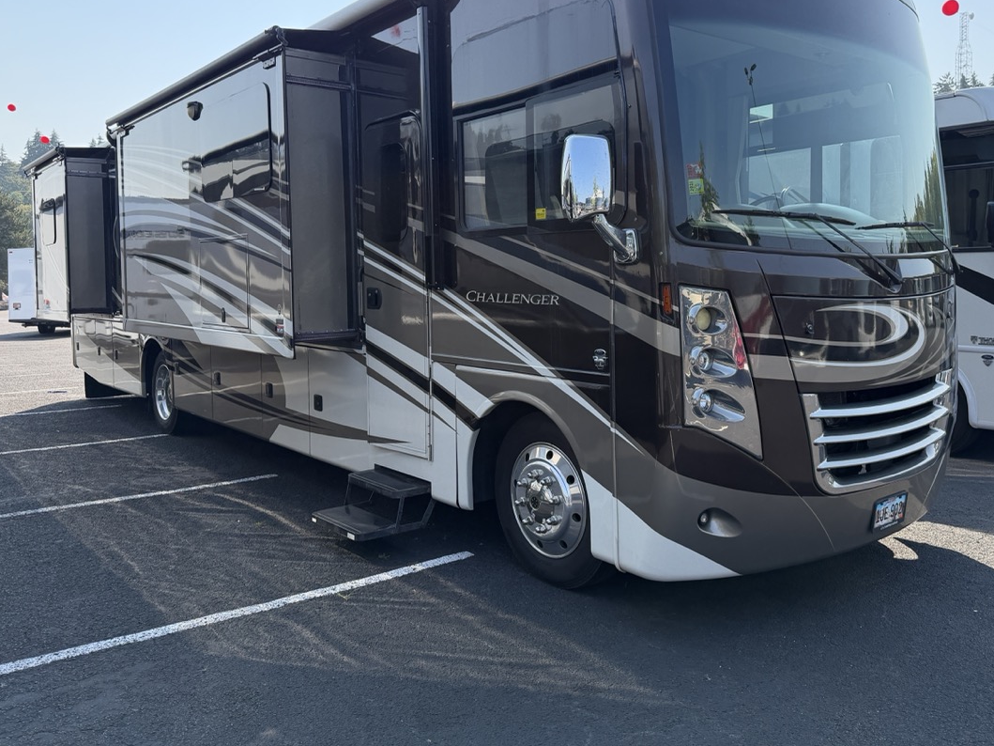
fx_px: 833
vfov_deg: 47.9
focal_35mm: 29
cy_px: 296
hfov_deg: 61.6
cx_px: 533
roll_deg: +0.5
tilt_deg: -0.4
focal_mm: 6.76
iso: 100
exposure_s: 1/1949
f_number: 1.78
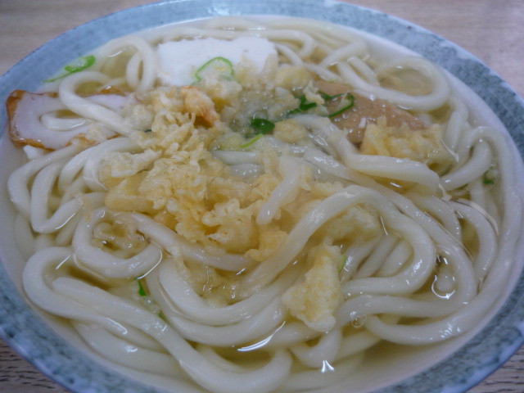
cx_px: 262
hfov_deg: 55.4
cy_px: 196
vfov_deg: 42.9
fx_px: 500
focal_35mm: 33
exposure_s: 1/30
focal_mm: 5.5
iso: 160
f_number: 2.8
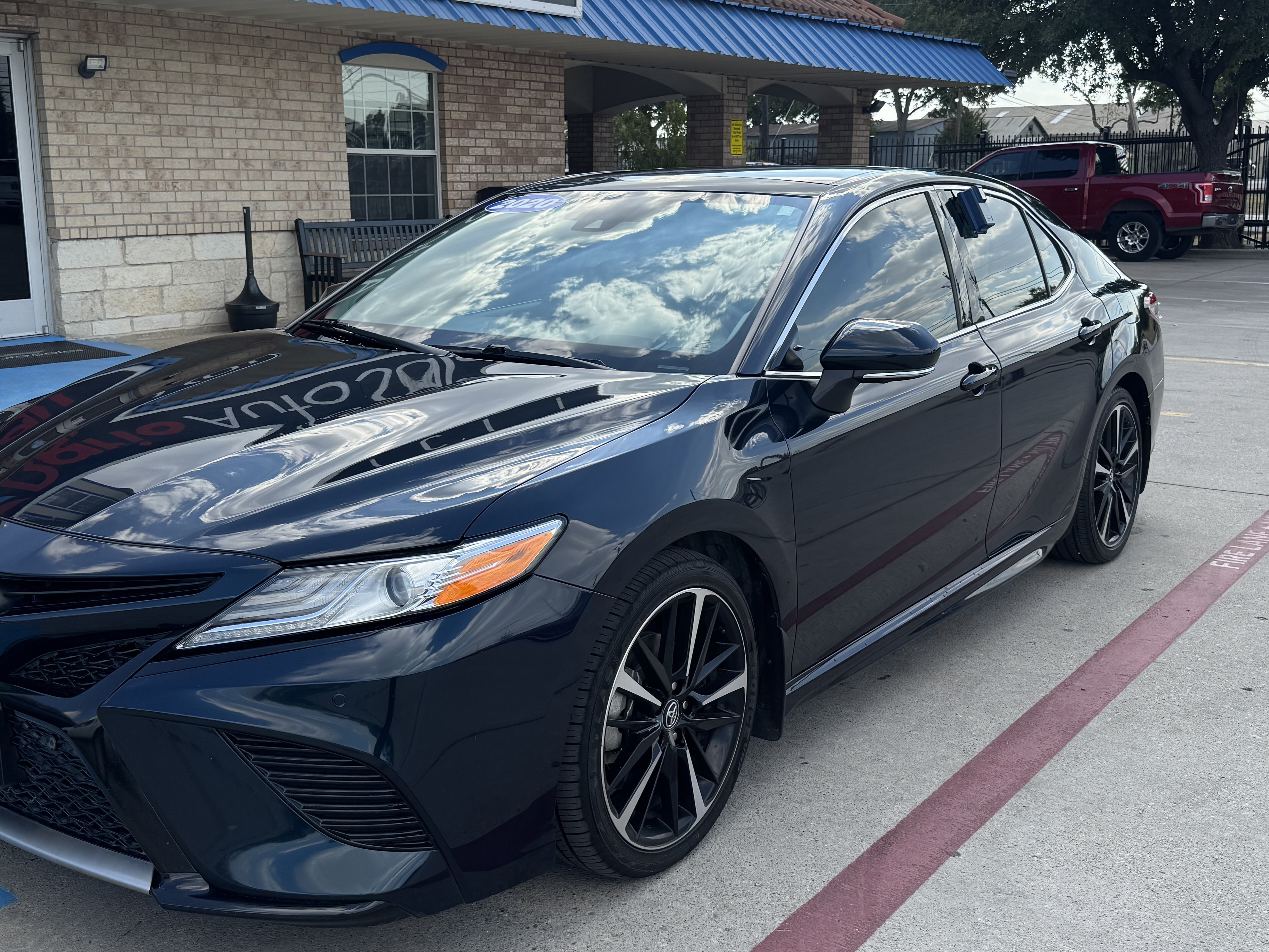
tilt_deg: -11.6
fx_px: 1320
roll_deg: -0.2
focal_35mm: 36
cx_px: 629
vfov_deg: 39.6
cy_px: 438
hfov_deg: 51.4
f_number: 1.78
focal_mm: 6.76
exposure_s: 1/1869
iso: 80
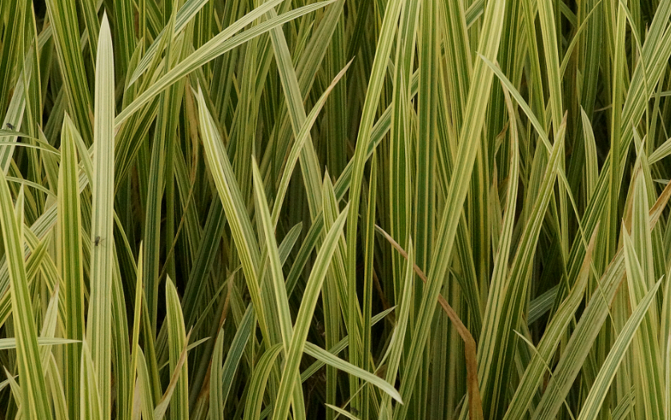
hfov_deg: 9.6
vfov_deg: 6.0
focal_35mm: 219
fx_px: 4005
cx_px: 446
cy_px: 158
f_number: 13
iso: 3200
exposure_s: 1/125
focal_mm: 100
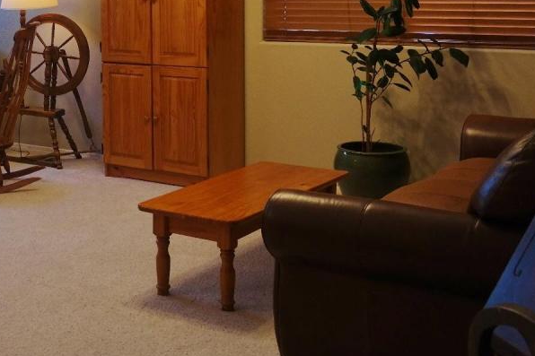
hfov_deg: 32.8
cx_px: 58
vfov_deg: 22.9
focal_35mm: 58
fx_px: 862
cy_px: 51
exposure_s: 1/40
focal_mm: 20
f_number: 3.5
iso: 200
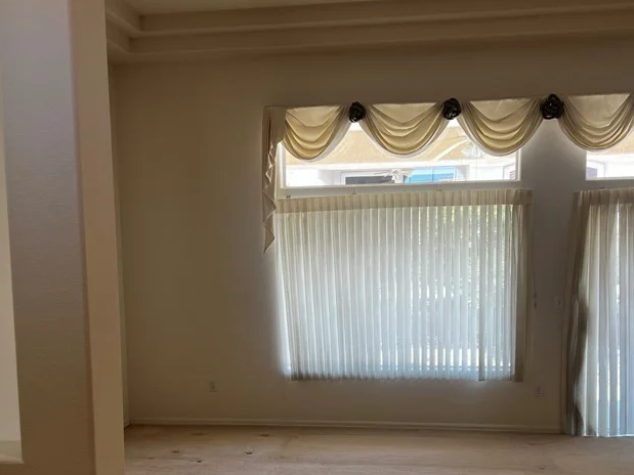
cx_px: 327
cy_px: 342
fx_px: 787
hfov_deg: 43.9
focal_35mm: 43
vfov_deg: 33.1
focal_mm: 5.7
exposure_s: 1/120
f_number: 1.5
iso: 50
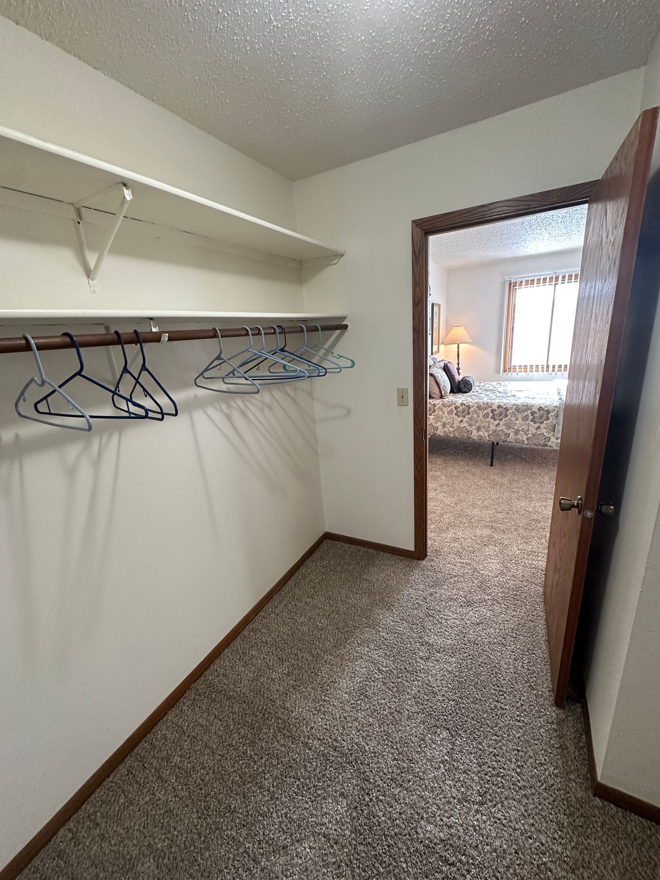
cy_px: 440
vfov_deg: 102.1
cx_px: 330
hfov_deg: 85.7
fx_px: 356
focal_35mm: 14
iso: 250
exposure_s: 1/120
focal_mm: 2.22
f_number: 2.2
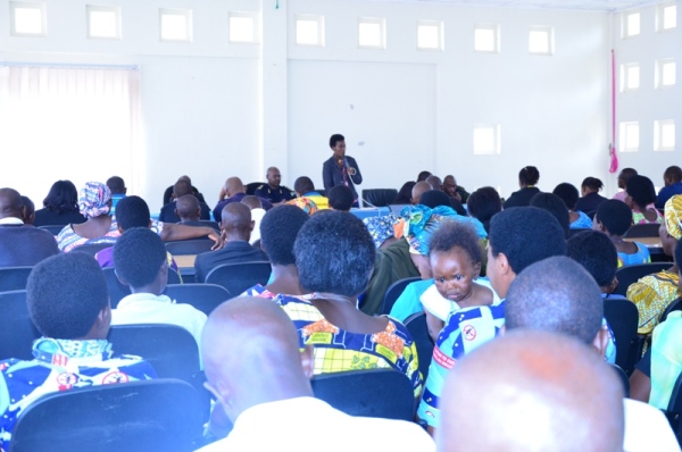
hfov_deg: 35.1
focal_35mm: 57
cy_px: 226
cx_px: 341
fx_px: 1078
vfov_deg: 23.7
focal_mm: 38
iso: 1600
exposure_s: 1/80
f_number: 4.5
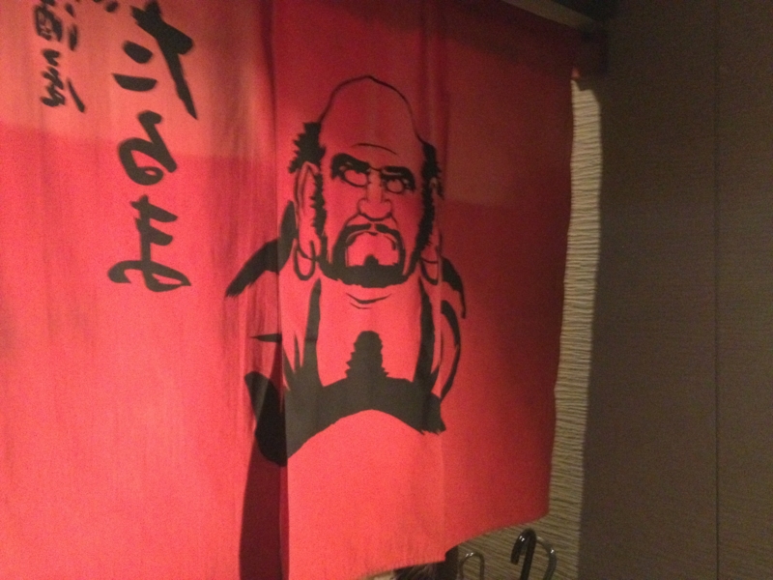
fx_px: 782
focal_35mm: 35
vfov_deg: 40.7
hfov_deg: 52.6
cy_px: 290
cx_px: 386
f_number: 2.4
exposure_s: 1/15
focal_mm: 4.28
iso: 800
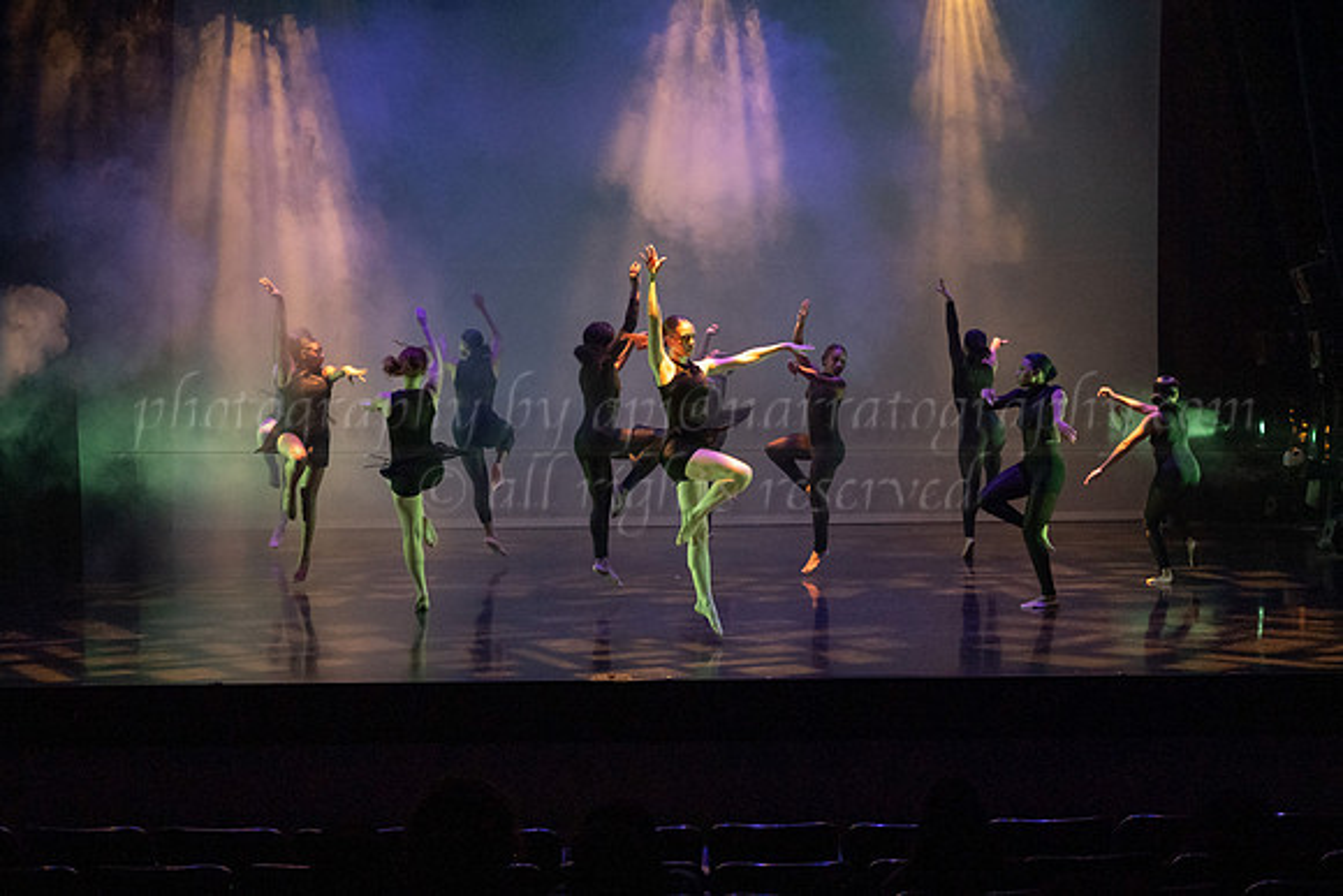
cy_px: 460
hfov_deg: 34.7
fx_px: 2148
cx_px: 714
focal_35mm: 58
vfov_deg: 23.6
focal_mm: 46
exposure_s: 1/320
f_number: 3.2
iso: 4000
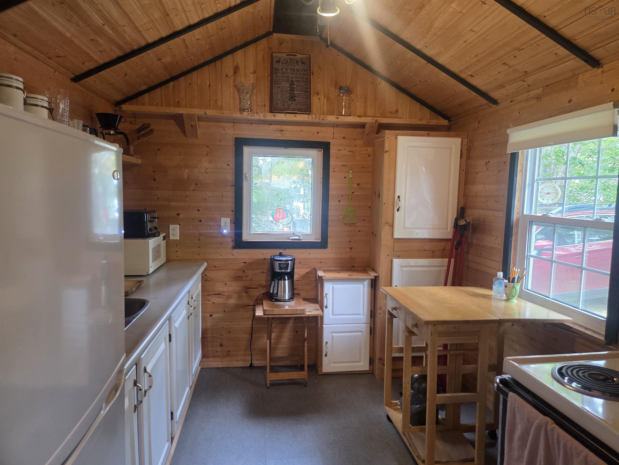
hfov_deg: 73.9
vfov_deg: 58.9
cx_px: 310
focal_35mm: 23
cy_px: 232
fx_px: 411
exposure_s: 1/120
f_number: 1.8
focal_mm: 5.4
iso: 320
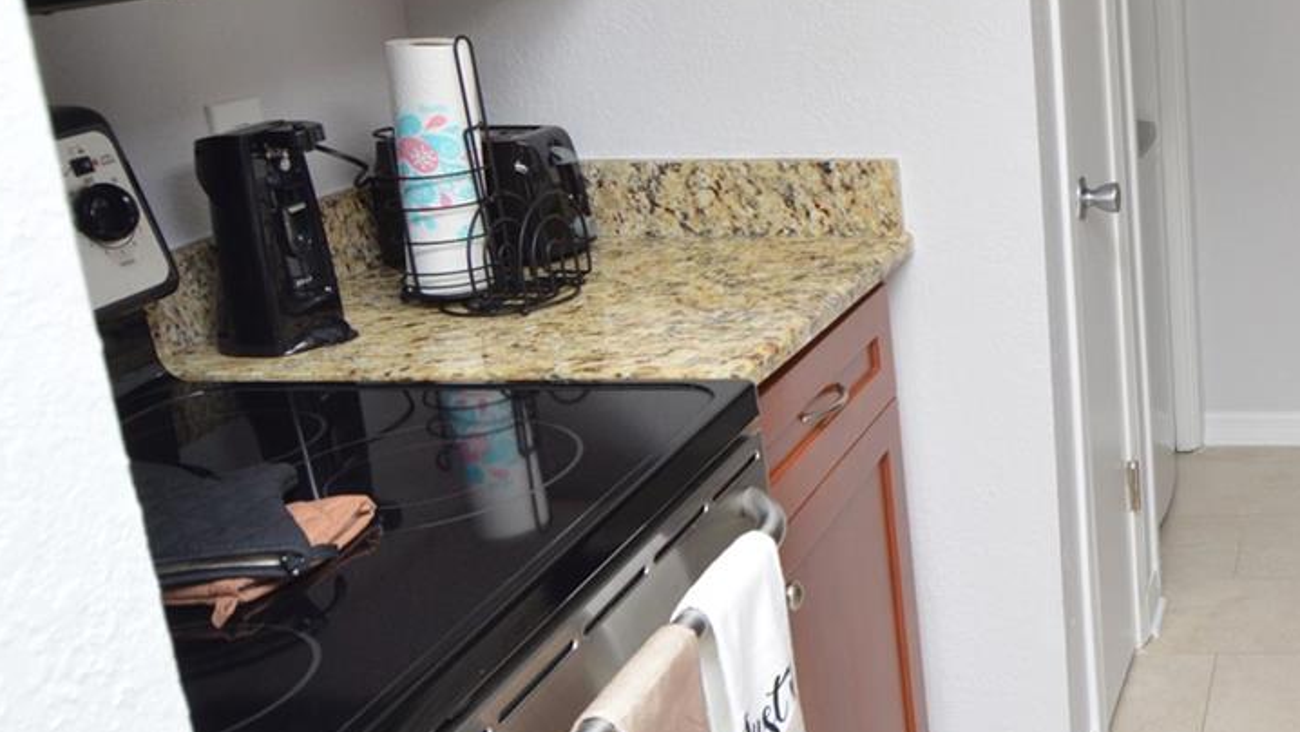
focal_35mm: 42
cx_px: 1336
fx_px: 1448
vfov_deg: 28.3
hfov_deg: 41.3
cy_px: 302
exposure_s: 1/60
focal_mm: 12
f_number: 4
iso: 400
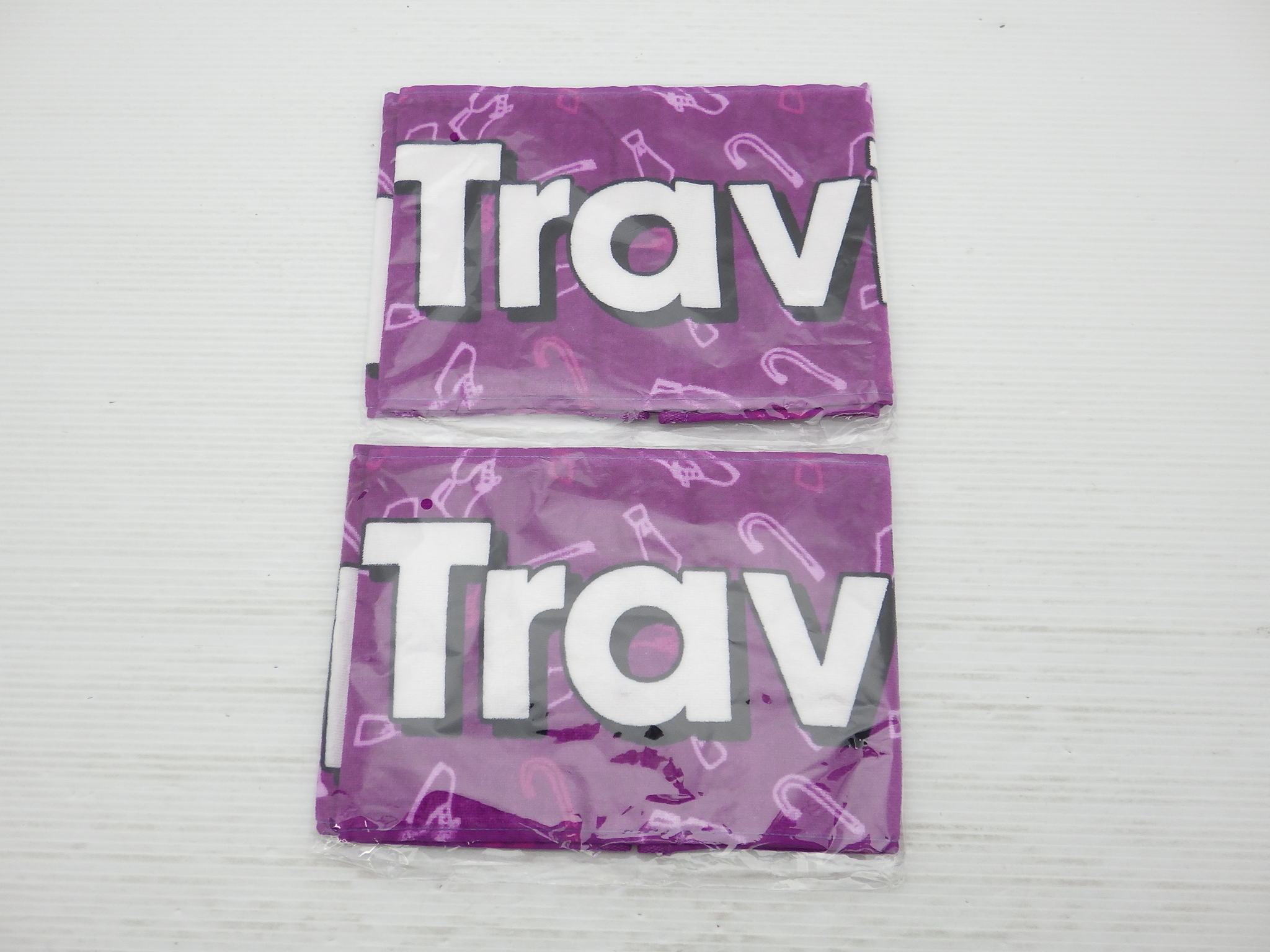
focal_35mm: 34
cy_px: 476
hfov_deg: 54.0
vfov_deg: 41.8
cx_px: 635
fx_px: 1247
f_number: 3.8
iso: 125
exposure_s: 1/125
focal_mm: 6.1
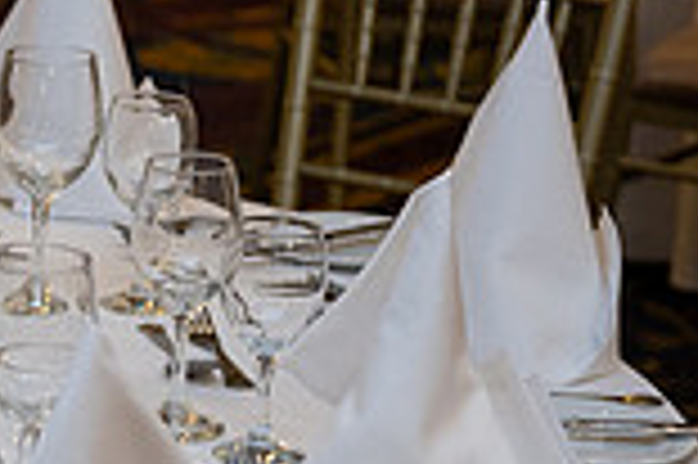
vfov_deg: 6.7
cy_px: 273
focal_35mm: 206
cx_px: -549
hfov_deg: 9.5
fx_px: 3990
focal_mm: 55
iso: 640
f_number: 3.5
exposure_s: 1/160
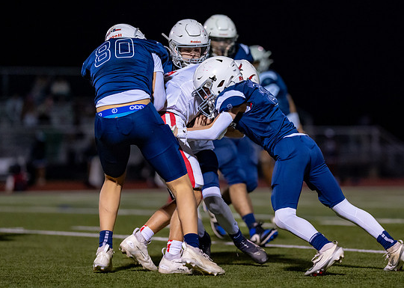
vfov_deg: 6.7
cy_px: 138
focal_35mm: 213
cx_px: 252
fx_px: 2442
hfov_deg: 9.5
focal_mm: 135
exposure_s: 1/1600
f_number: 1.8
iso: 3200
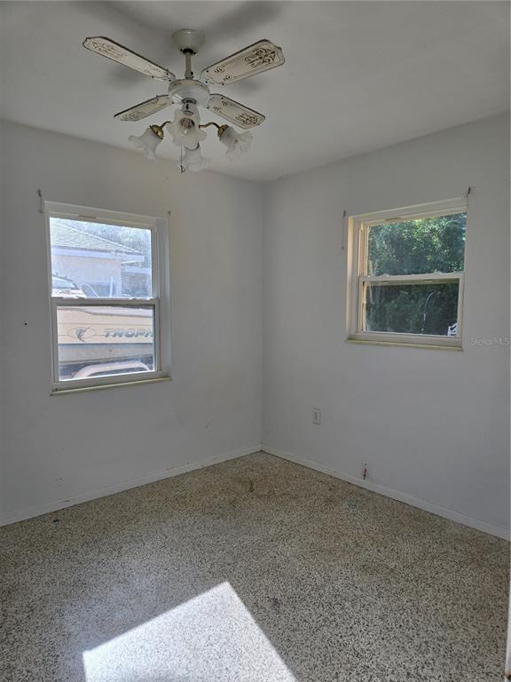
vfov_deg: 73.9
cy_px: 341
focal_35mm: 23
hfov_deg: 58.9
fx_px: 453
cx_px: 256
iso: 25
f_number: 1.8
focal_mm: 5.4
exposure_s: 1/463
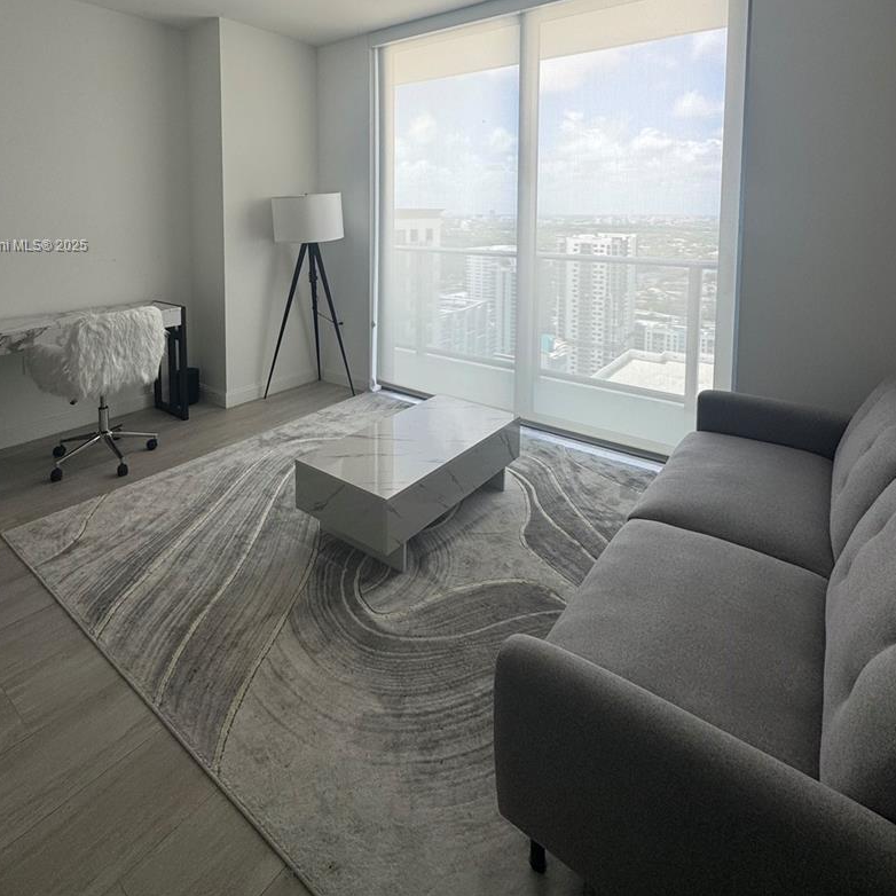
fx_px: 556
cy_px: 246
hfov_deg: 77.3
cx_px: 393
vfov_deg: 73.3
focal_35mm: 19
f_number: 2.2
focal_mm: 2.22
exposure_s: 1/112
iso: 40
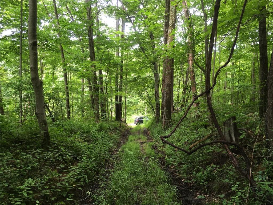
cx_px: 136
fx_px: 229
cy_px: 102
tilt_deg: -5.3
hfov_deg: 61.7
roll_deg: -1.2
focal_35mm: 29
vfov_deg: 48.2
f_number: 2.2
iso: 32
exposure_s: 1/60
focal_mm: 4.15
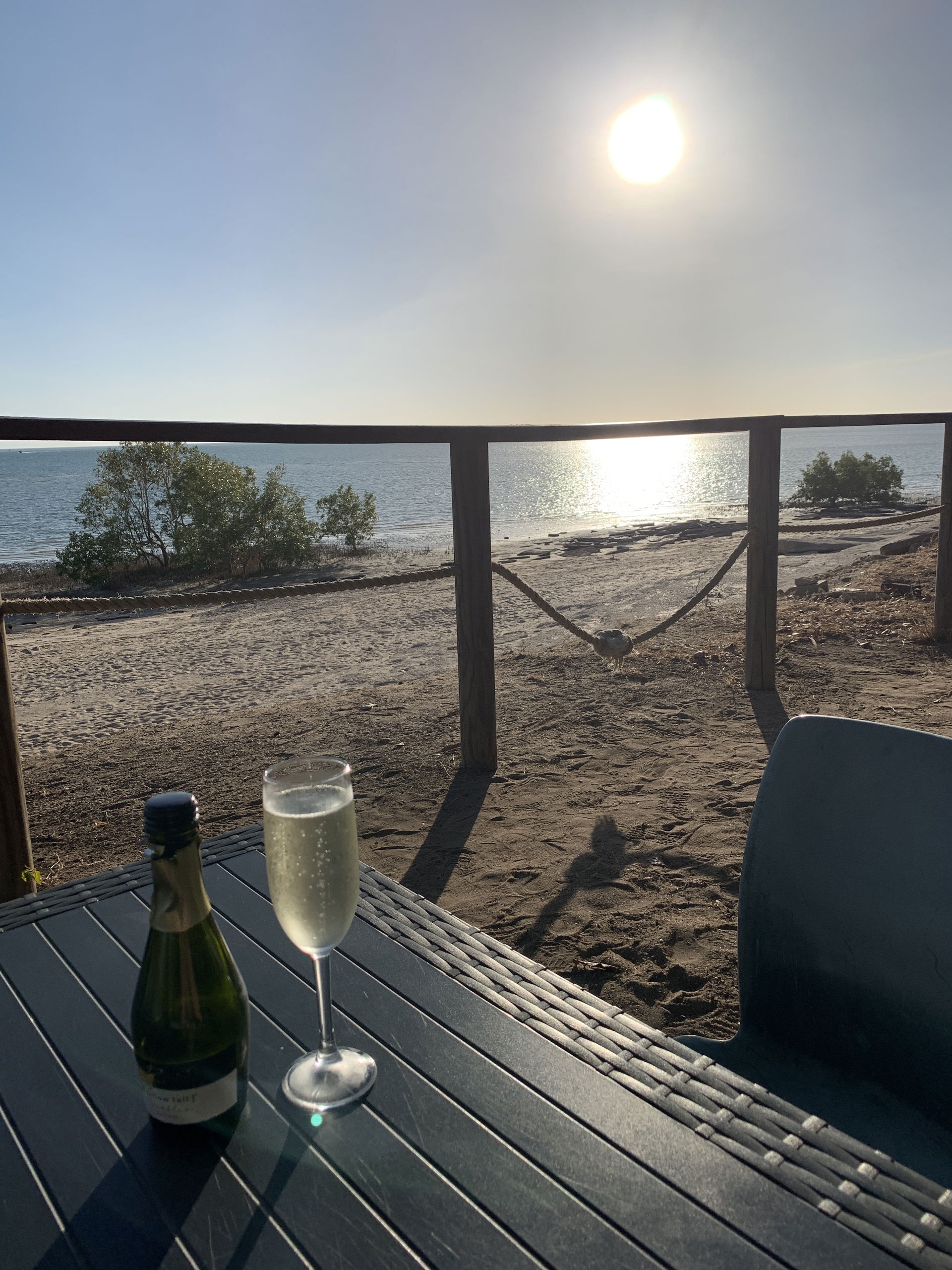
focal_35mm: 26
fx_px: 953
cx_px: 476
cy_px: 635
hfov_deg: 53.1
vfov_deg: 67.3
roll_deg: +1.4
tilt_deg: -7.6
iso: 25
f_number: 1.8
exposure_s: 1/7407
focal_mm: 4.25
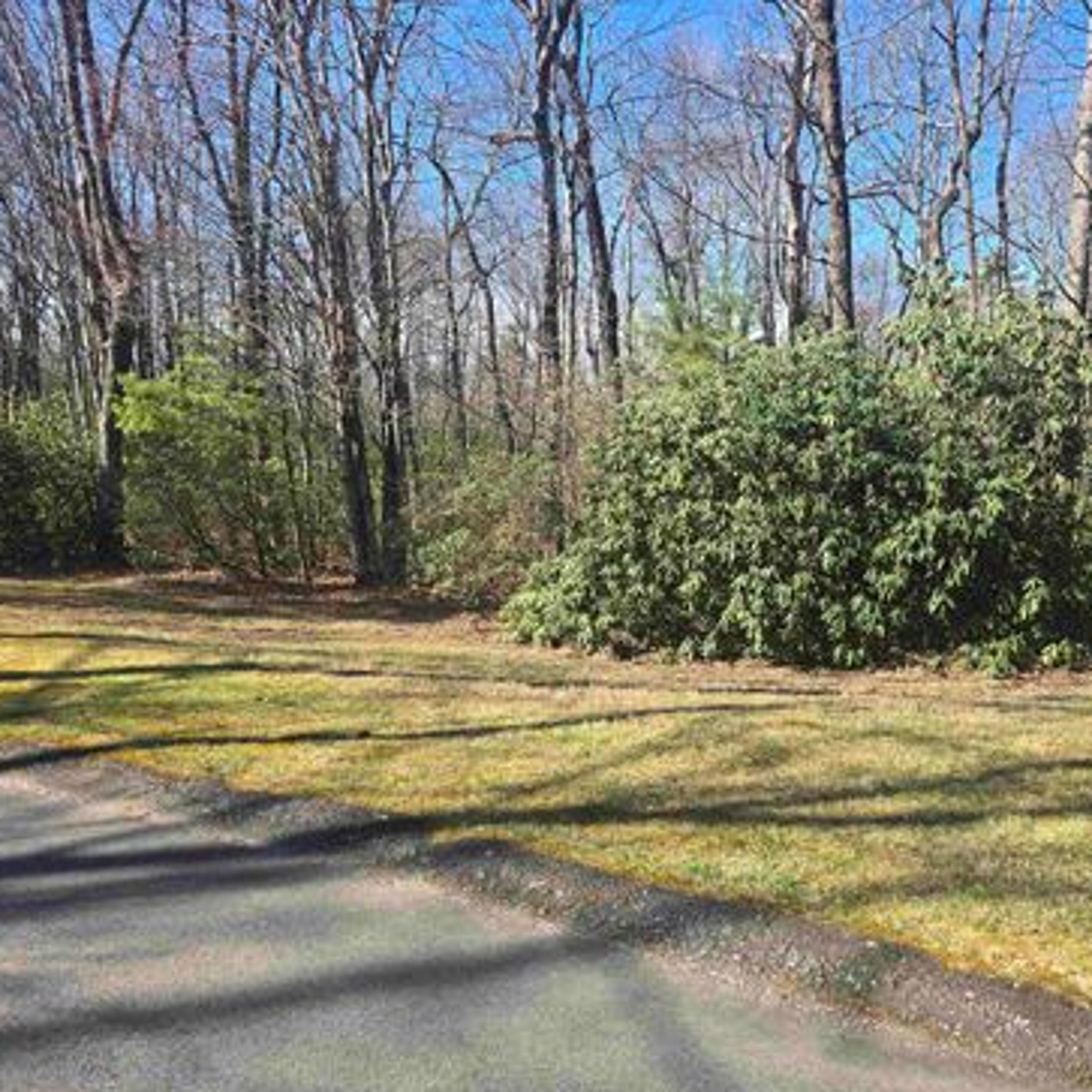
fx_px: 999
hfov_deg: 56.6
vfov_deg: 57.3
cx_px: 683
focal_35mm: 28
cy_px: 561
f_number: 1.8
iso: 25
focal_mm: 5.4
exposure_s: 1/571
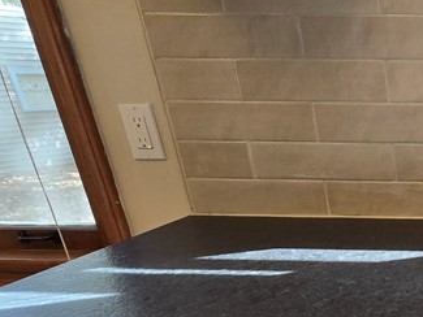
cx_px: 541
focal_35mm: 41
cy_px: 340
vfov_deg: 31.6
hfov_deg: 33.9
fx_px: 501
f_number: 2.2
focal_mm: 2.2
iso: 64
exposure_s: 1/60
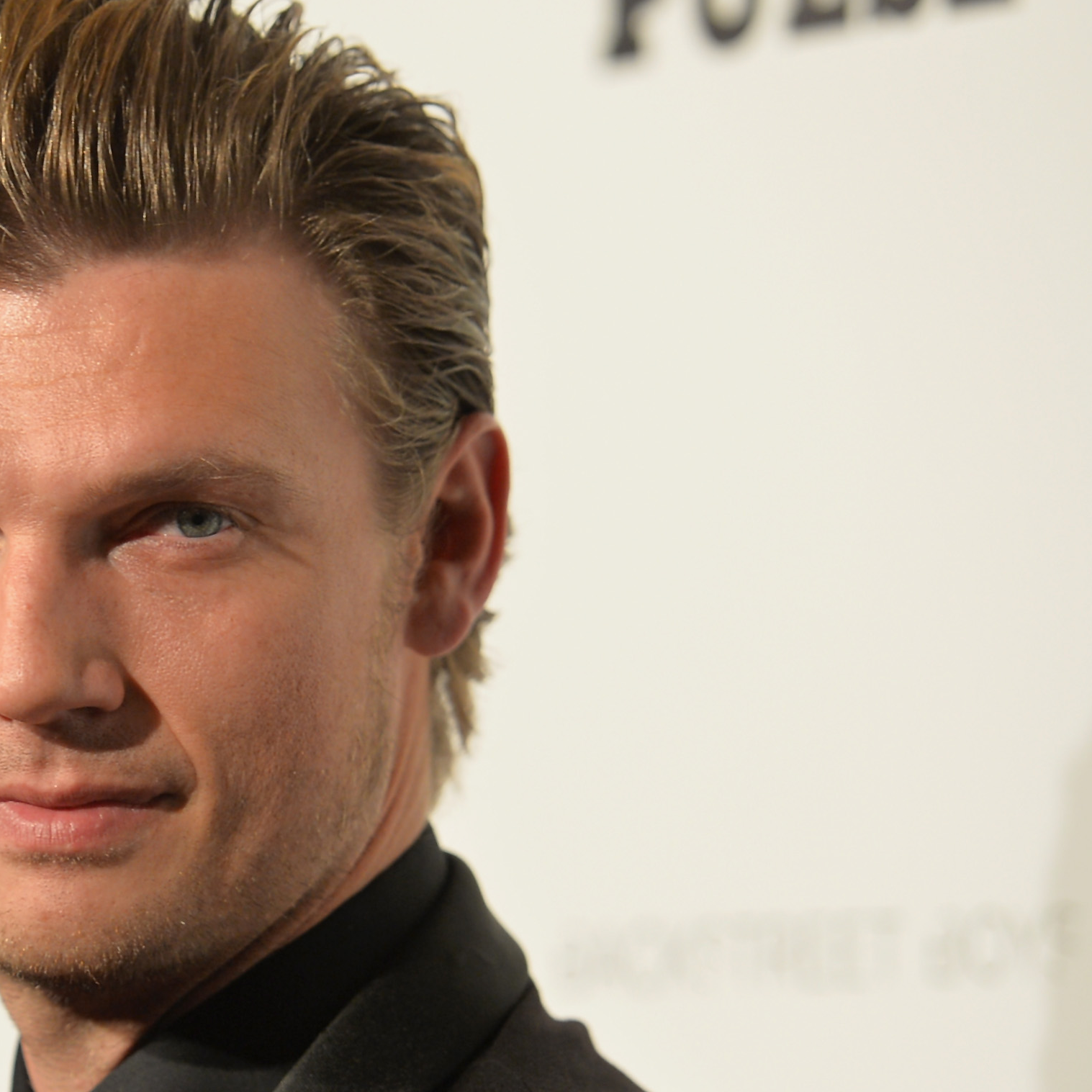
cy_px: 772
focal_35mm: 300
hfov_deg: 5.8
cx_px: -48
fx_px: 10707
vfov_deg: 5.8
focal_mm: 145
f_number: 3.5
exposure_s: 1/320
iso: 1000
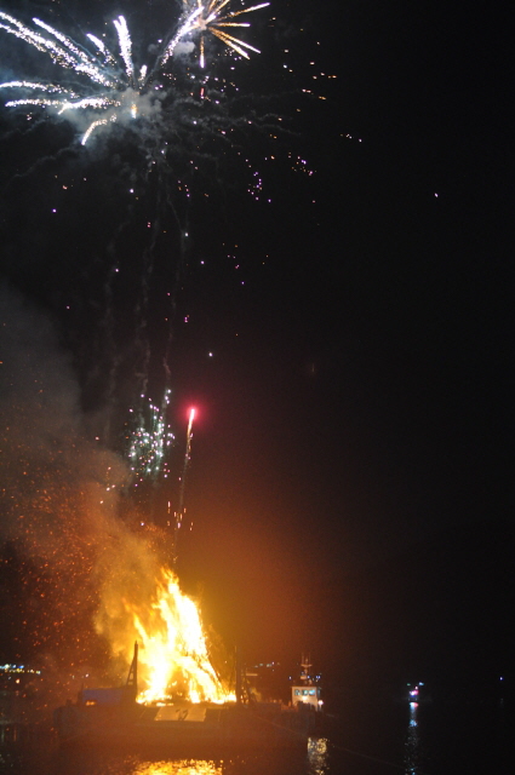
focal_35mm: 52
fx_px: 1130
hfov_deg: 25.7
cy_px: 388
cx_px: 258
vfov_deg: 37.9
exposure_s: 1/50
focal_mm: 35
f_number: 2.8
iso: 1600
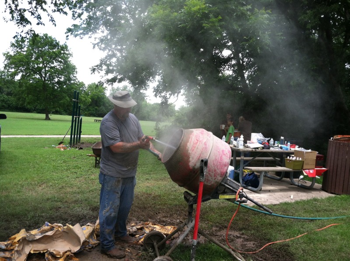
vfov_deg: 40.6
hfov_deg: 52.7
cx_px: 175
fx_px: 353
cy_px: 130
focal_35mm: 35
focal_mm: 3.85
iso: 80
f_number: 2.8
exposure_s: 1/338
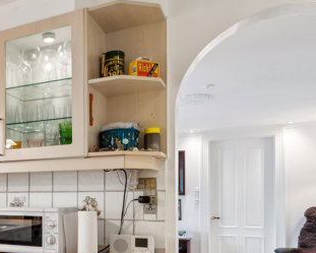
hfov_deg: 38.3
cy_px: 220
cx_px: -6
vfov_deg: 33.9
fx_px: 395
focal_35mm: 42
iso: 200
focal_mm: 17.5
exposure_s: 1/2.5
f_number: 8
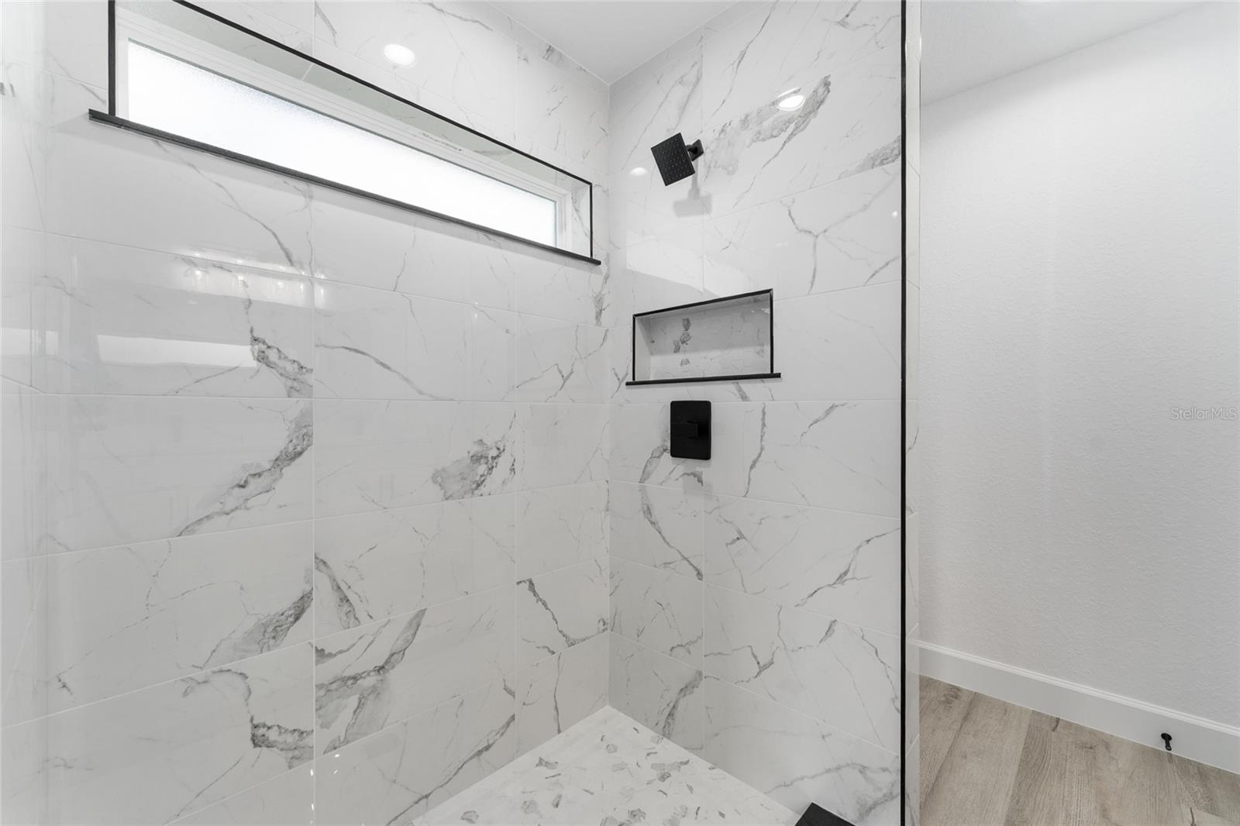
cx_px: 620
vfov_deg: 81.2
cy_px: 413
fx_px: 482
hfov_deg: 104.3
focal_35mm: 14
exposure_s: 1/25
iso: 320
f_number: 7.1
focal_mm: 14
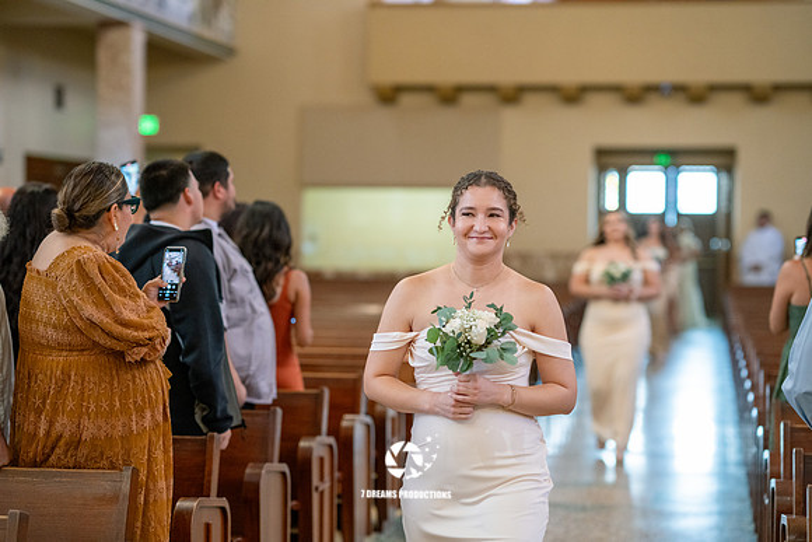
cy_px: 271
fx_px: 1918
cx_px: 406
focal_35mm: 85
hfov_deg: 23.9
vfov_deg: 16.1
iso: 2000
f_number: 2
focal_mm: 85
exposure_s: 1/125
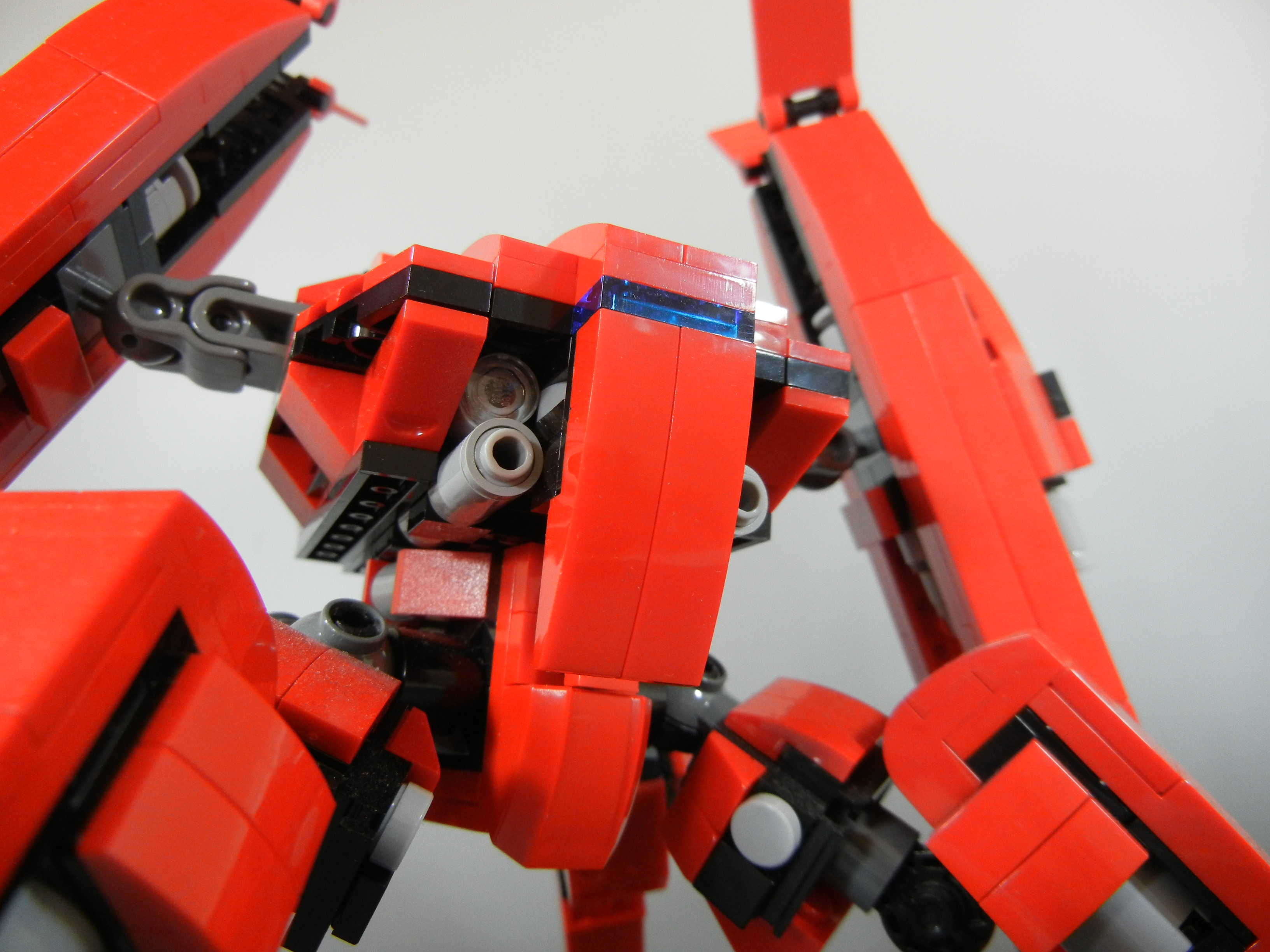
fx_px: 1101
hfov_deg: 60.0
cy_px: 476
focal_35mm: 30
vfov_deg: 46.8
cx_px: 635
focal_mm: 5.4
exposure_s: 1/39.6
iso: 400
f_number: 3.5
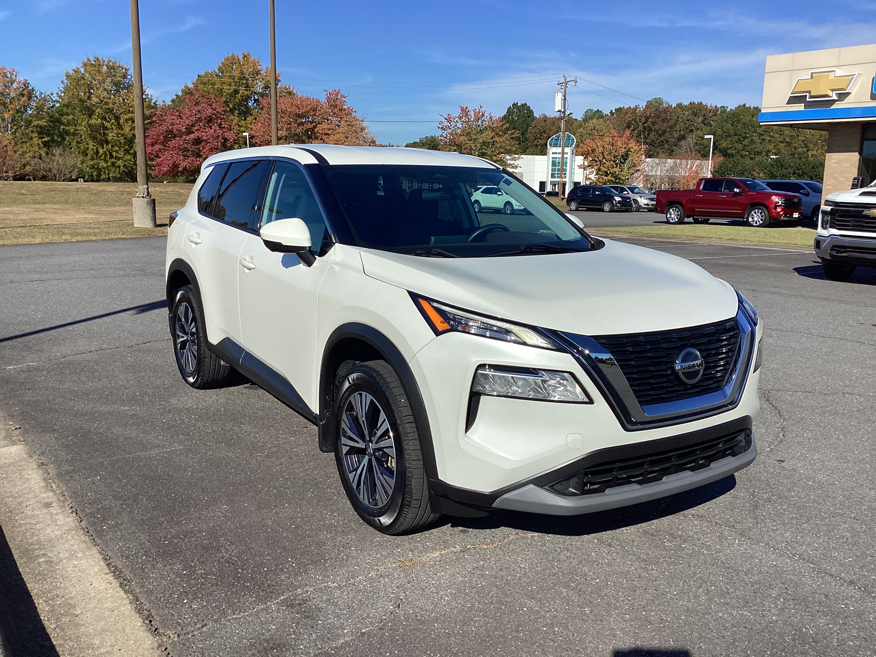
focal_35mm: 31
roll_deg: -1.4
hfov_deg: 58.4
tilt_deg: -11.9
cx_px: 438
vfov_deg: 45.4
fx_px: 784
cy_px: 328
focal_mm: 3.3
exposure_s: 1/2551
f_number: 2.4
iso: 25
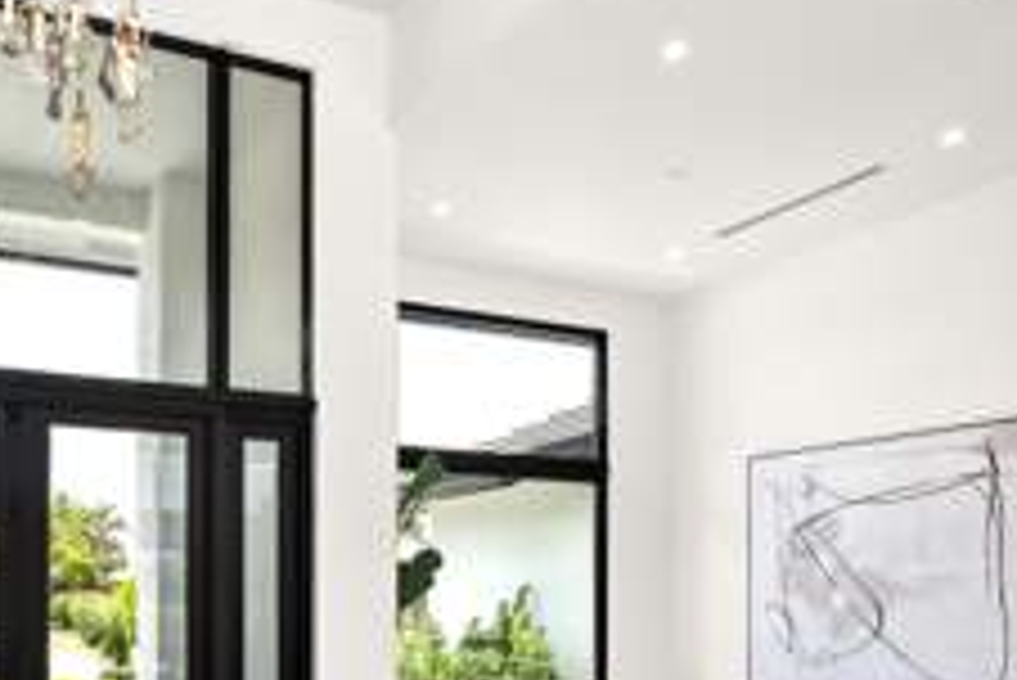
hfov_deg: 53.2
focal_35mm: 35
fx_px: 991
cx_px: 333
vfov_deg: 36.1
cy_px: 581
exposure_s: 1/40
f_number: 9
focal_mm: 16.5
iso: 400
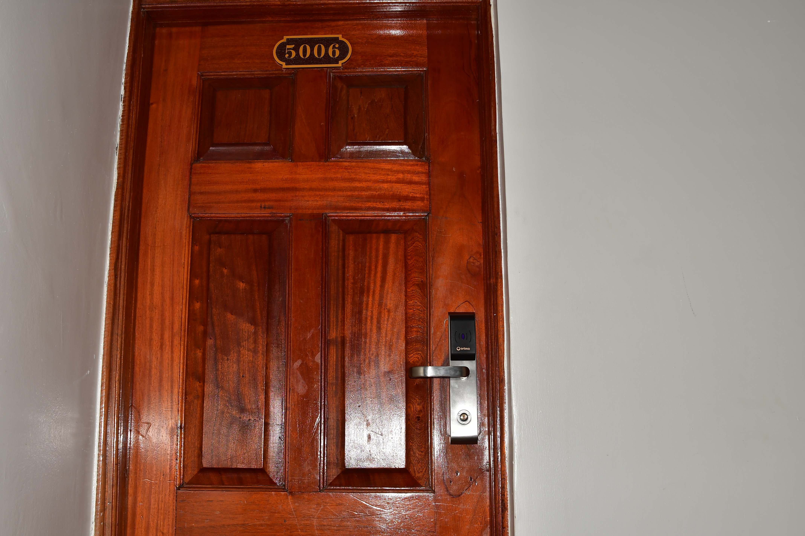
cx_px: 402
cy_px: 268
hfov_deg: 53.1
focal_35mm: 36
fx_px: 805
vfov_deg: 36.9
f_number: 5.6
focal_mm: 18
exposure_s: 1/60
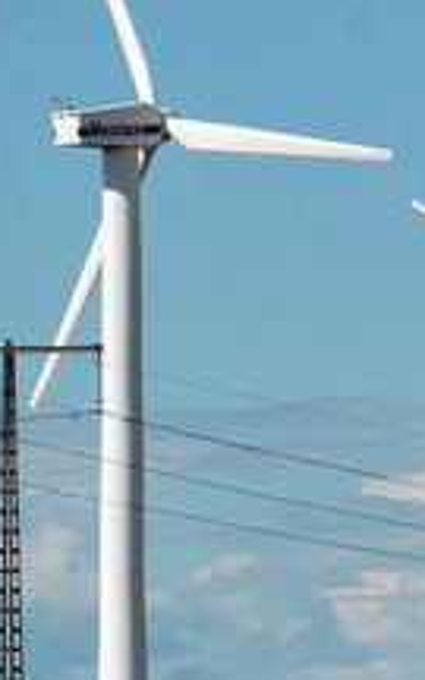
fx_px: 8842
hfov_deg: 2.7
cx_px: 948
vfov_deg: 4.4
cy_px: 430
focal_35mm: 477
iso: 200
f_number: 10
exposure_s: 1/640
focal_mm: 75
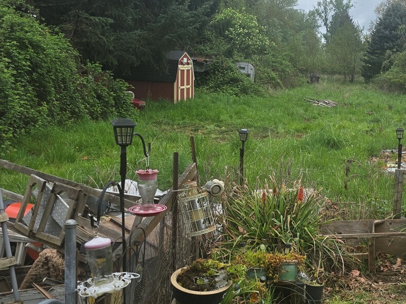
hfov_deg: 37.0
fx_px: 551
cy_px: 135
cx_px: 388
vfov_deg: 30.8
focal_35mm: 47
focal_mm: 6.3
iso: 12
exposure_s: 1/224
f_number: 1.7
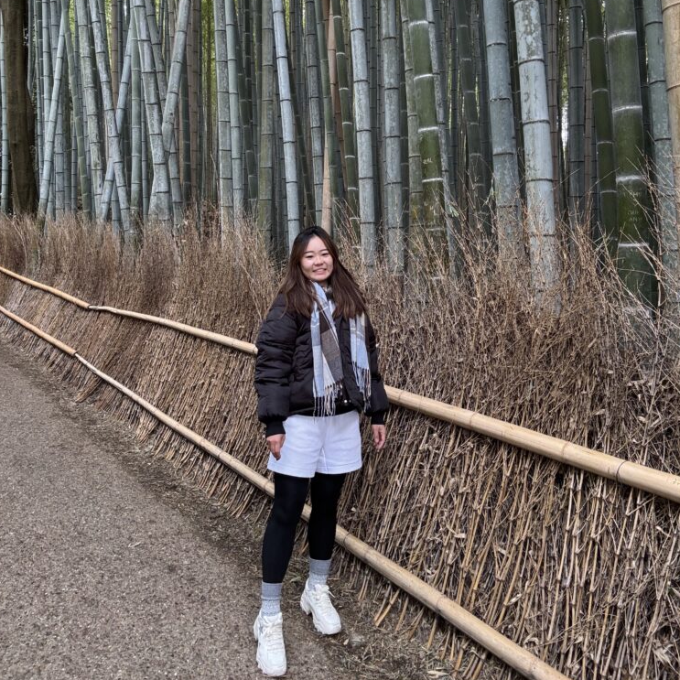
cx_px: 340
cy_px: 221
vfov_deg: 56.0
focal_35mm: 28
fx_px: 622
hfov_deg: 57.3
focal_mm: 2.69
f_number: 1.9
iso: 100
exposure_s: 1/60
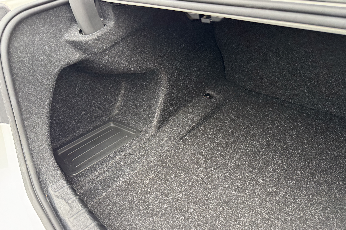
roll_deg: +0.0
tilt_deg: -33.2
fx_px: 240
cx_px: 173
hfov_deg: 71.5
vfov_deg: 51.2
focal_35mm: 25
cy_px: 127
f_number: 1.78
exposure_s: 1/60
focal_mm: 6.76
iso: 500
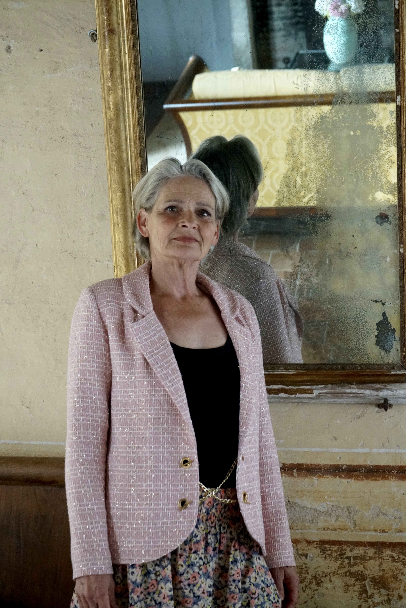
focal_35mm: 69
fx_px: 1167
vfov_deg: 29.2
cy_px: 304
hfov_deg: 19.7
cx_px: 203
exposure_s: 1/80
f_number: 7.1
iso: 6400
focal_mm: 69
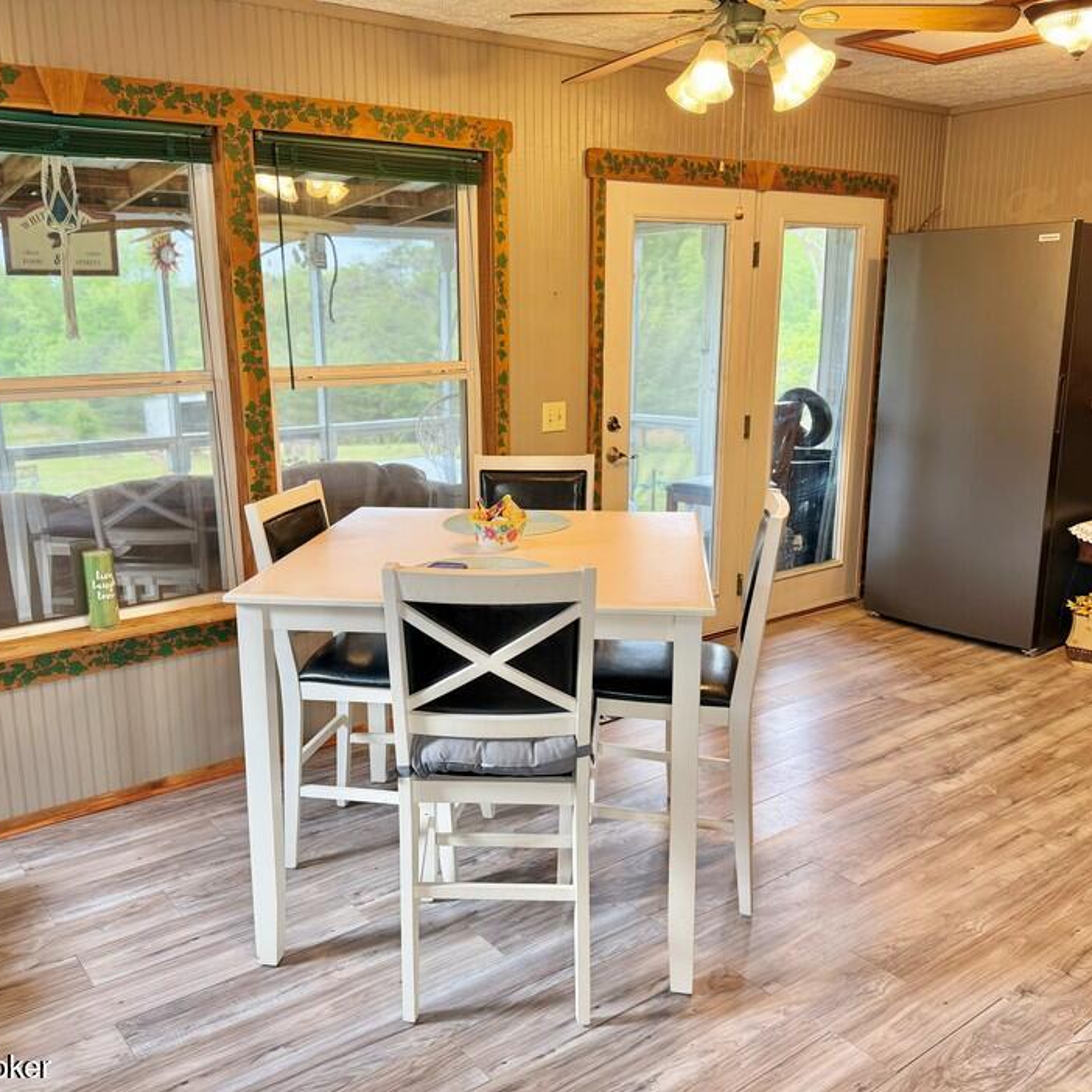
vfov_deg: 55.6
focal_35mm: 29
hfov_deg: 55.6
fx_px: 1035
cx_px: 499
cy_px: 558
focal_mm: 6.76
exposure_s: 1/60
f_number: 1.78
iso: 125
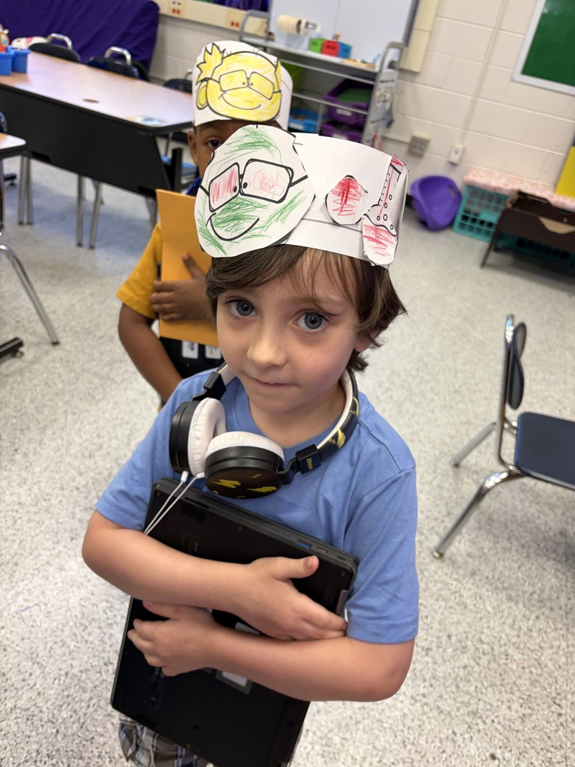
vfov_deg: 67.3
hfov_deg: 53.1
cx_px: 288
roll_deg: -10.7
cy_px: 384
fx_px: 576
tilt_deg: -34.0
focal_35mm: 26
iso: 125
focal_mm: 5.96
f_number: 1.6
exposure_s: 1/60
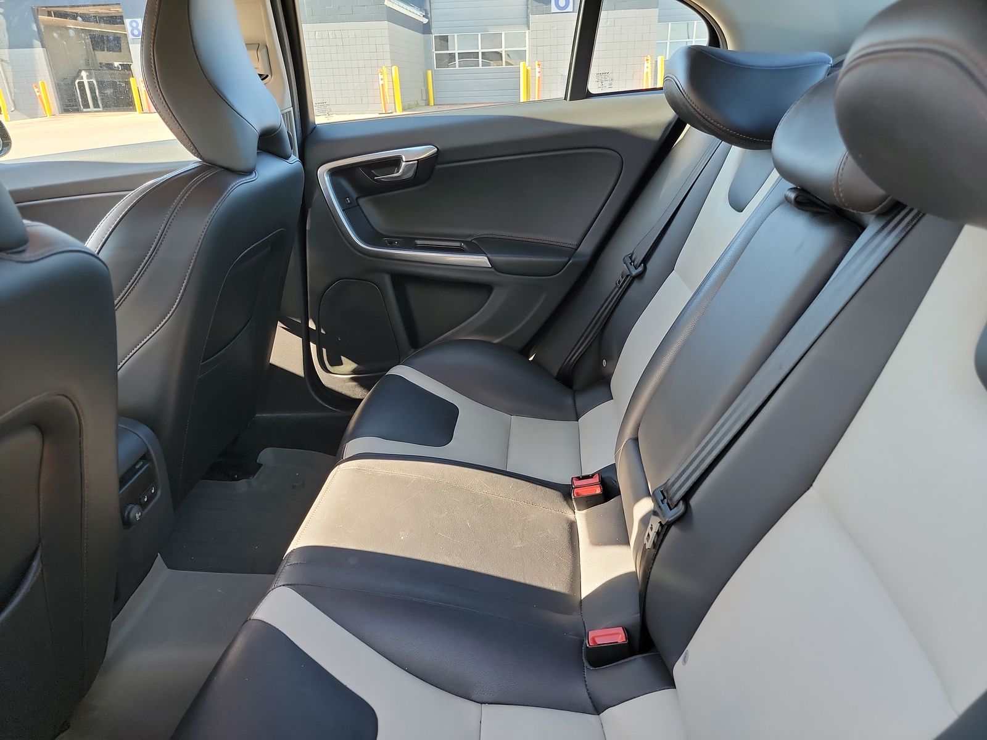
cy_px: 370
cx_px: 494
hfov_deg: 71.6
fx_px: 684
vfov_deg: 56.8
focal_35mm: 24
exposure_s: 1/59
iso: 124
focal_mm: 6.7
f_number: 1.8
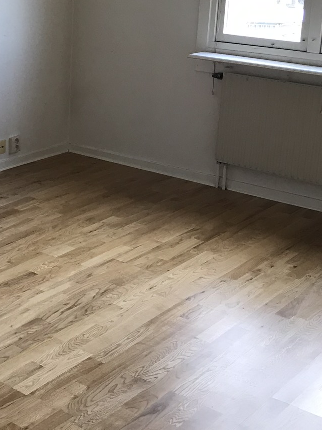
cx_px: -23
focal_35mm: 67
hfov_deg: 21.0
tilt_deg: -13.5
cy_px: 138
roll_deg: +0.1
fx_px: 831
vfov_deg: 28.7
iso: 25
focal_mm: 3.99
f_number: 1.8
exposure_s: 1/33
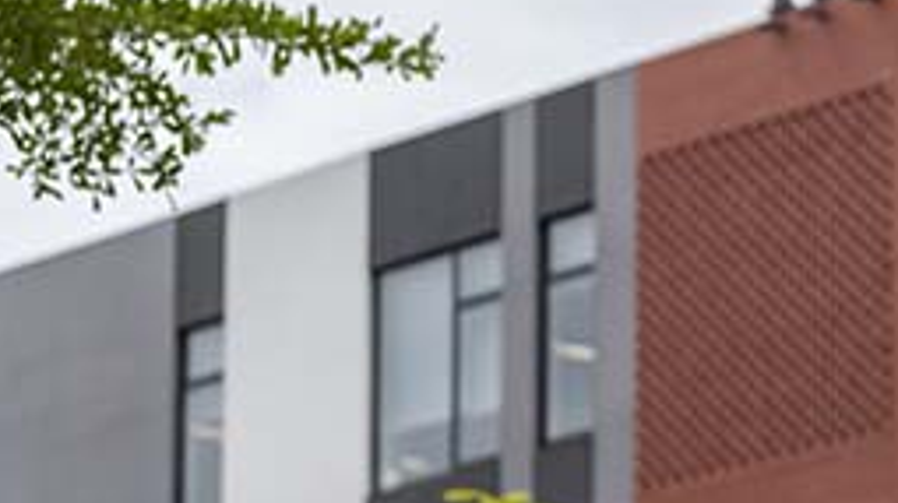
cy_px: 742
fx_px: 6567
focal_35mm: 276
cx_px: 1373
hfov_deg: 7.7
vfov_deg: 4.4
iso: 64
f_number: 3.5
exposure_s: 1/400
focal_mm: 70
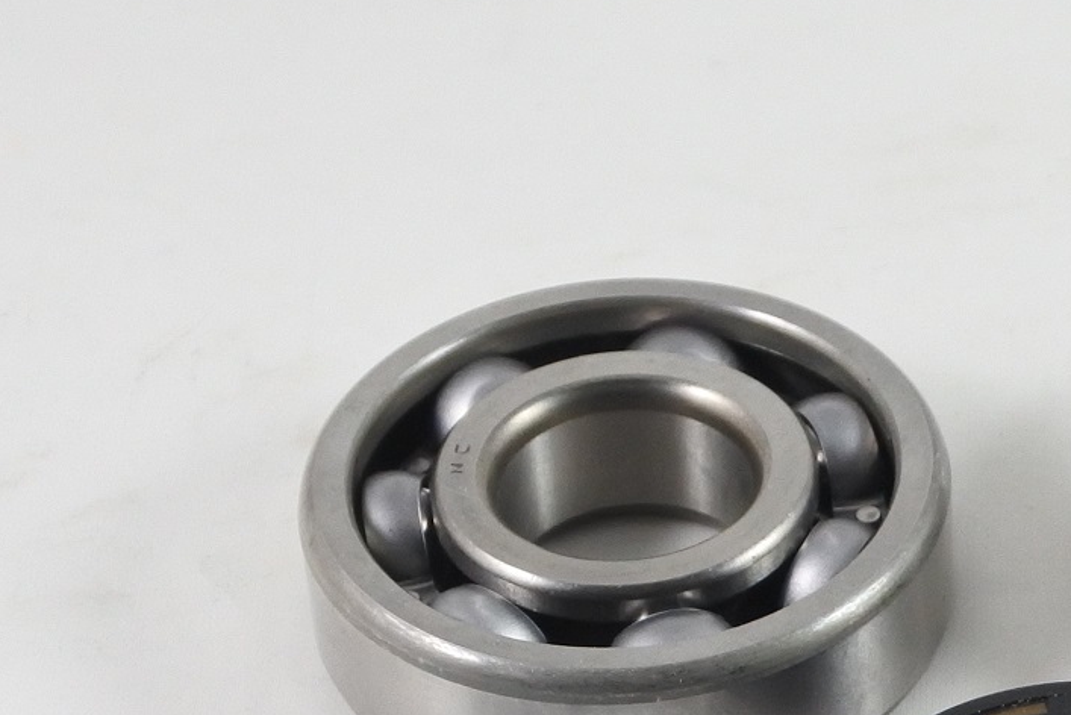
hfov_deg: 18.3
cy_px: 701
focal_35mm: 110
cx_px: 948
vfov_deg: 12.3
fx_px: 3274
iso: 640
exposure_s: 1/125
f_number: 4.5
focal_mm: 16.5
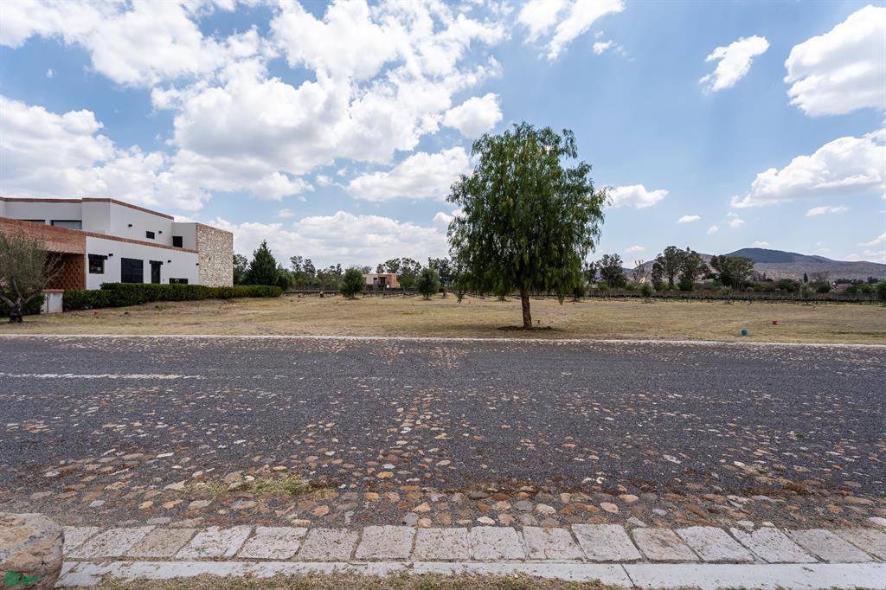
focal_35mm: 16
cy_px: 295
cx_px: 443
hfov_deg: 96.8
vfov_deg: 73.7
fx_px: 394
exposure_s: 1/400
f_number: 10
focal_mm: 16
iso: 320
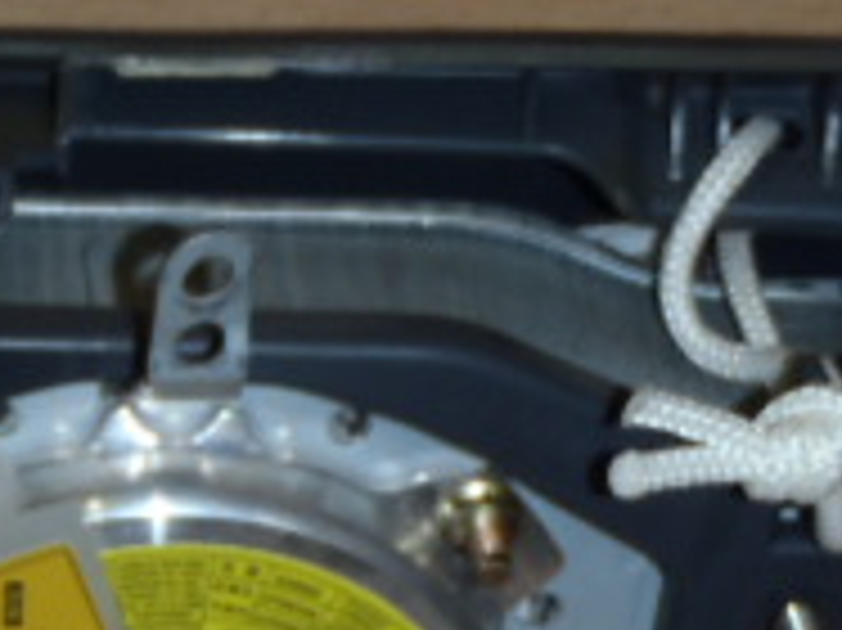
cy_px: 612
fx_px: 3160
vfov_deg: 11.3
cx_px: 81
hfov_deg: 15.0
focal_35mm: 130
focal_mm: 6.83
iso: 100
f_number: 4.6
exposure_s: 1/40
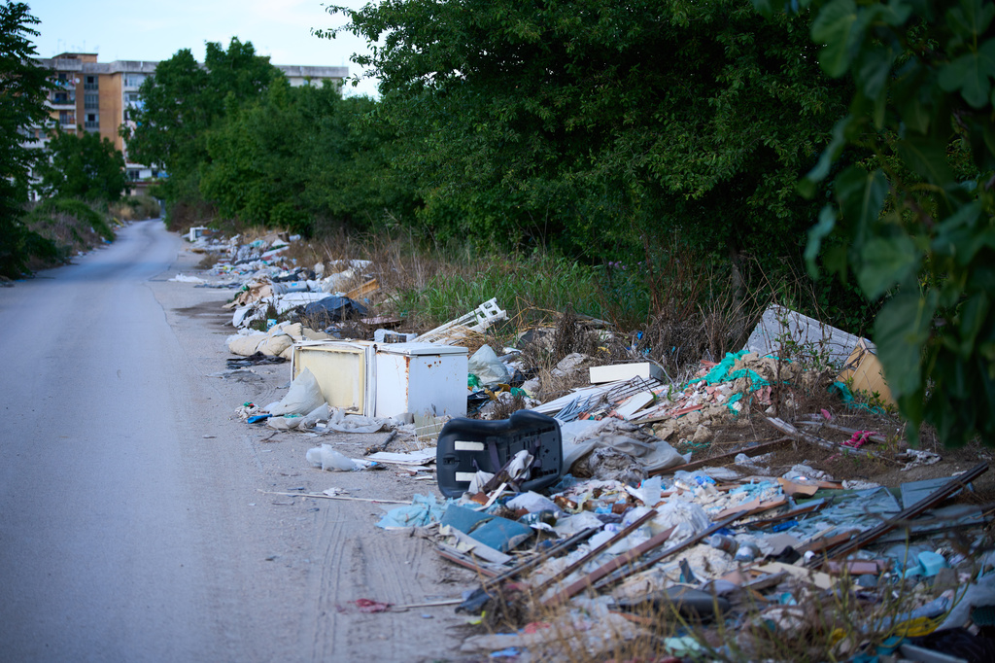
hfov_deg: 28.9
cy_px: 332
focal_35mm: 70
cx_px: 498
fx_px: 1934
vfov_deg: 19.4
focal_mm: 70
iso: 125
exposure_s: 1/1250
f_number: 2.8
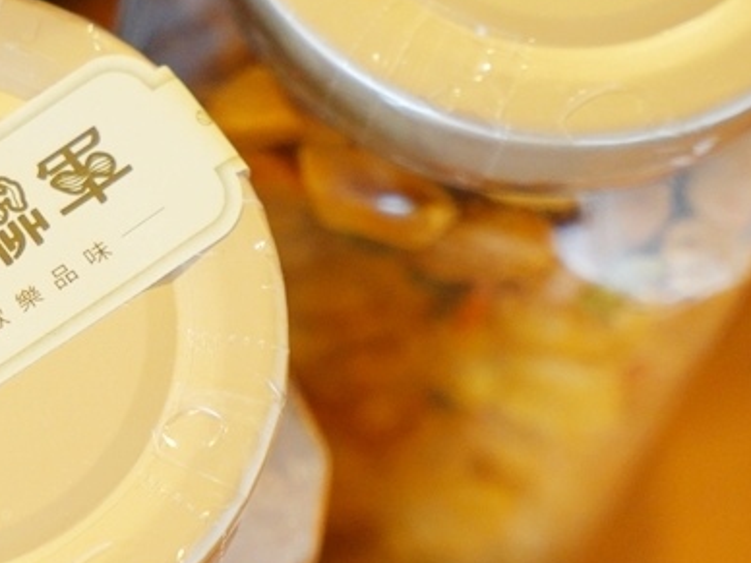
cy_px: 307
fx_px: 3710
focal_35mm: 171
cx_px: -75
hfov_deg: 11.4
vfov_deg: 8.7
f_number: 4
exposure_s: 1/50
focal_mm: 69
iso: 1600
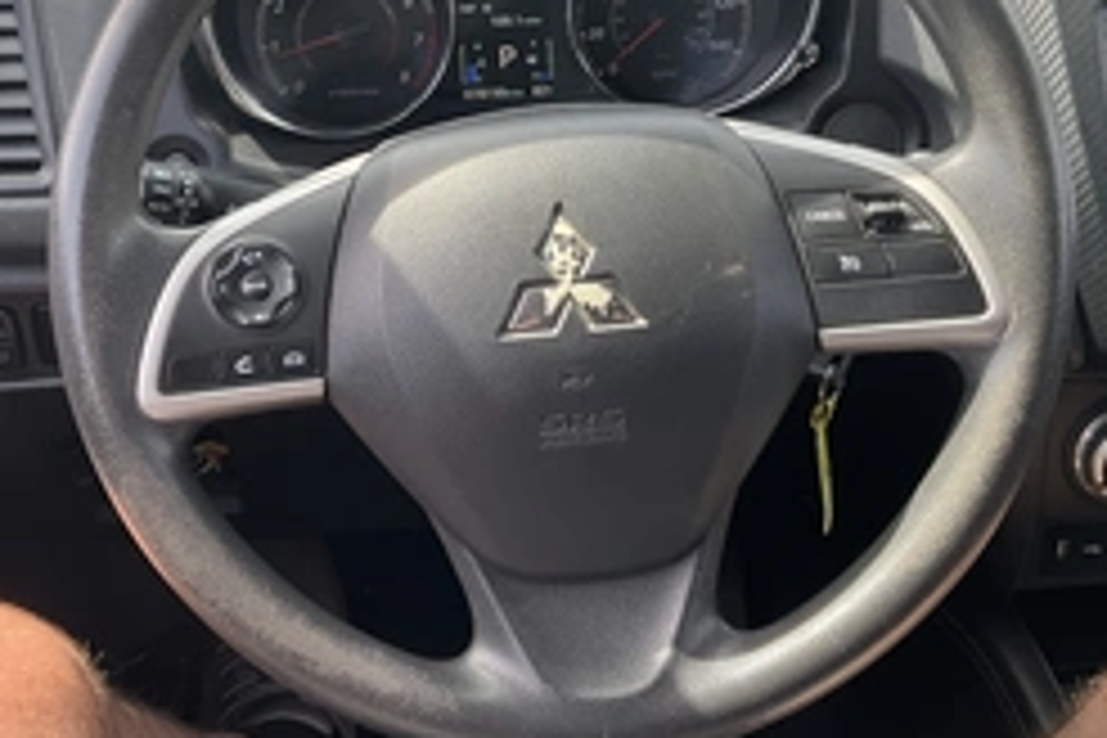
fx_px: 1507
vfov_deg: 27.4
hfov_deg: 40.3
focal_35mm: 49
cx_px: 504
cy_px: 279
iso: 20
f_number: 1.8
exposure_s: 1/132
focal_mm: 3
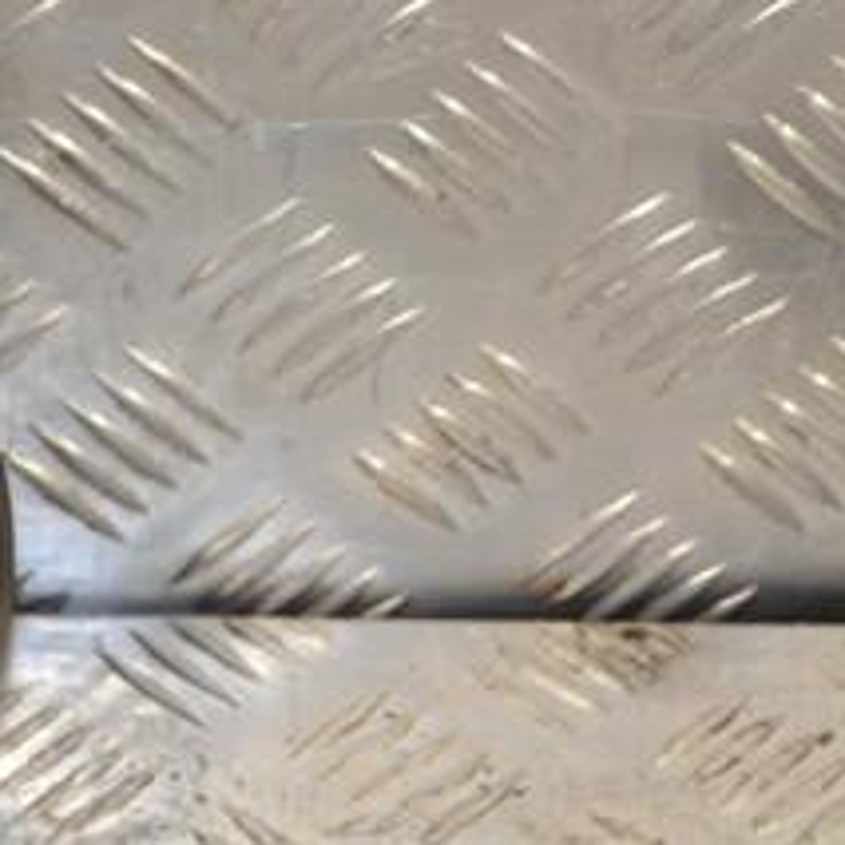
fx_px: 5446
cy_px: 722
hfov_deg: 8.9
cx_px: 171
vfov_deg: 8.8
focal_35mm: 197
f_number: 5.6
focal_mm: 55
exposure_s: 1/60
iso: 500
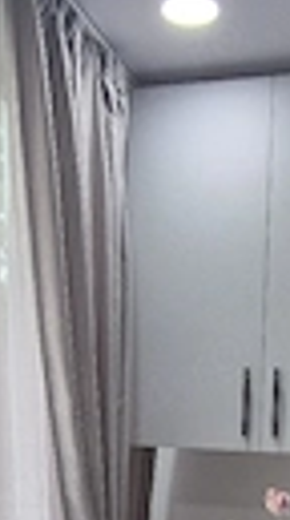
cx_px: 193
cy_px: 480
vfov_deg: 42.2
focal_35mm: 44
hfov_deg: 26.8
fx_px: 605
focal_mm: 2.2
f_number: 2.2
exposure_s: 1/50
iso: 100
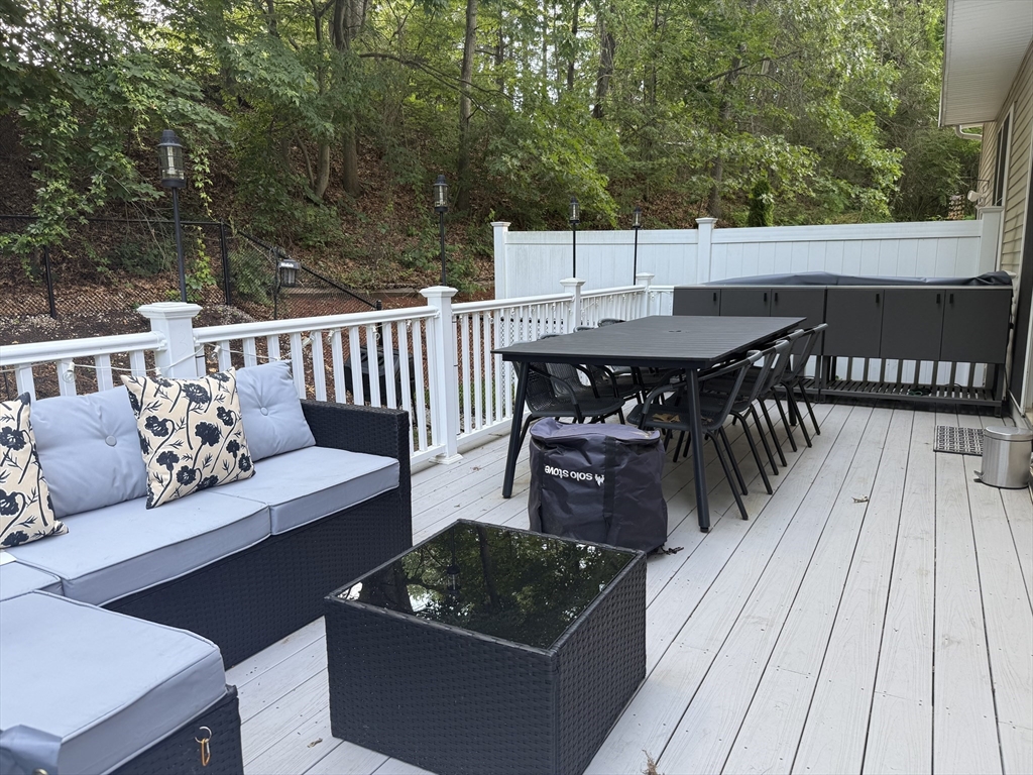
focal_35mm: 24
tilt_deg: -9.4
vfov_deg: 56.8
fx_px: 716
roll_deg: +0.6
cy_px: 388
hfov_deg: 71.6
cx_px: 516
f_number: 1.78
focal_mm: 6.76
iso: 50
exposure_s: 1/121
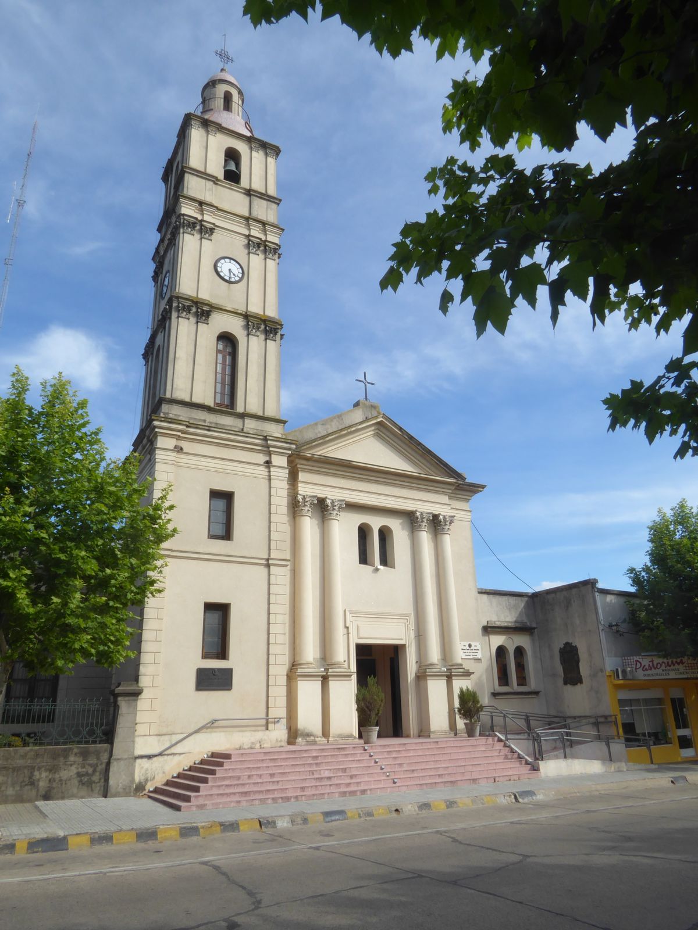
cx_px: 349
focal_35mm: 24
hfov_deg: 56.8
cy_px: 465
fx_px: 645
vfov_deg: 71.6
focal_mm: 4.3
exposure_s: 1/125
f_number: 7.1
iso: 80
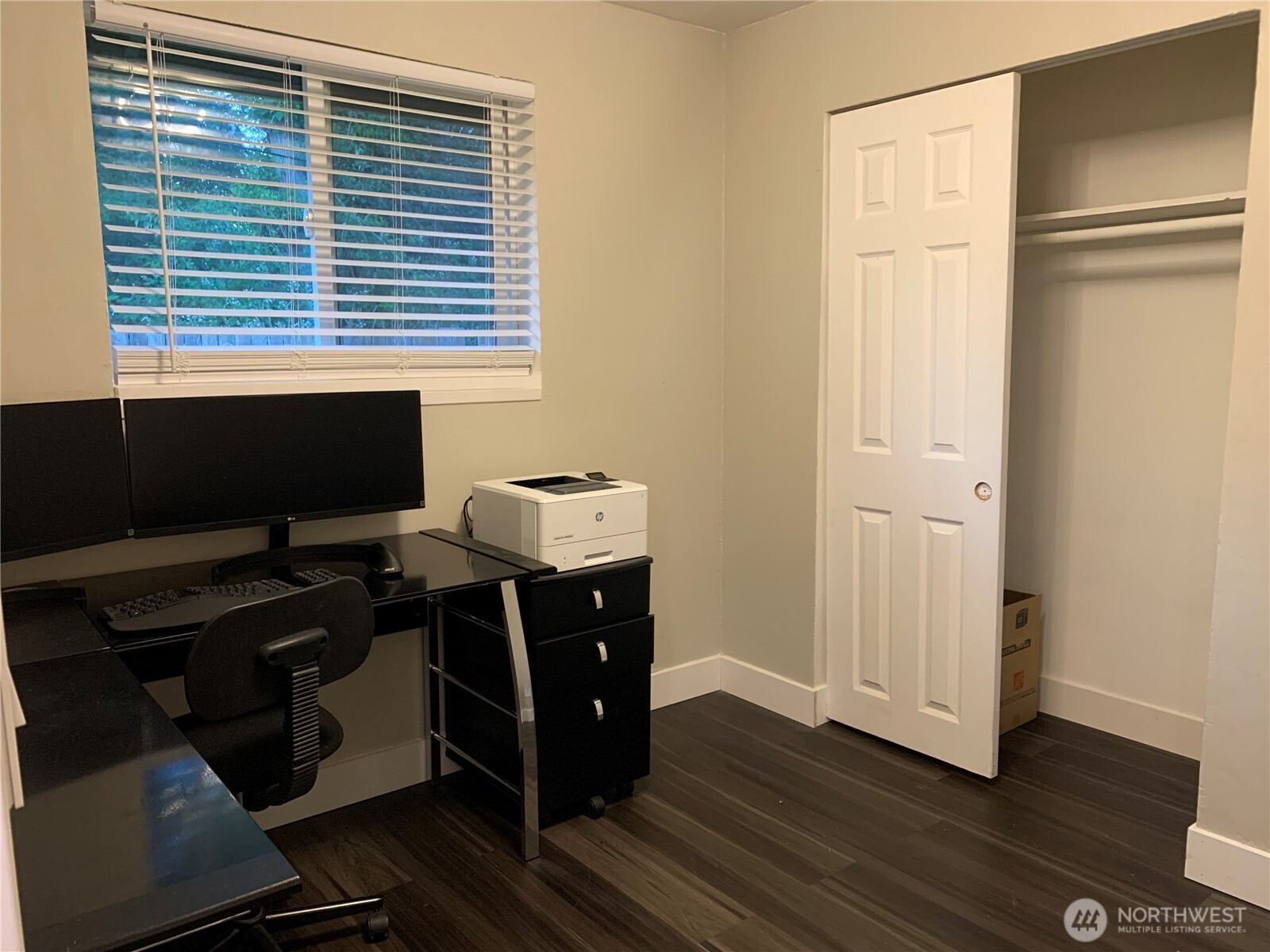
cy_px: 476
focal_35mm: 26
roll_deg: +0.6
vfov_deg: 53.1
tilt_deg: -7.8
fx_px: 954
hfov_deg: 67.3
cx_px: 635
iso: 320
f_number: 1.8
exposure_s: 1/40
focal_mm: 4.25
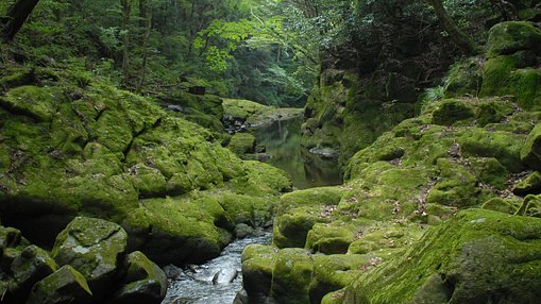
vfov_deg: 31.1
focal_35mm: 38
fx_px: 545
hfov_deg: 52.8
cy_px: 166
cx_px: 271
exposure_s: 1/10
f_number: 11
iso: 400
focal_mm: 24
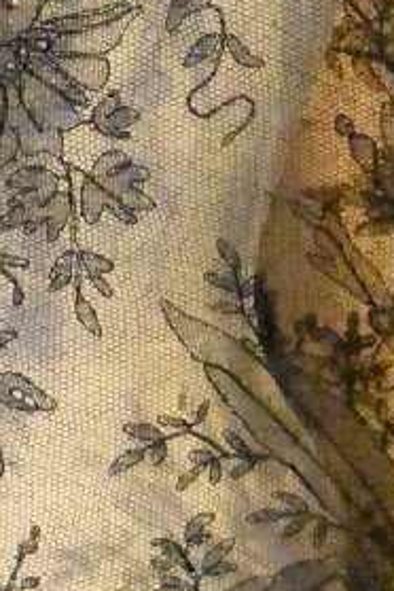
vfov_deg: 10.1
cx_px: -70
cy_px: -150
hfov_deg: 6.8
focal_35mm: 200
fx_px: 3286
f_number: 4.5
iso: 20000
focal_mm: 31
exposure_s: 1/200
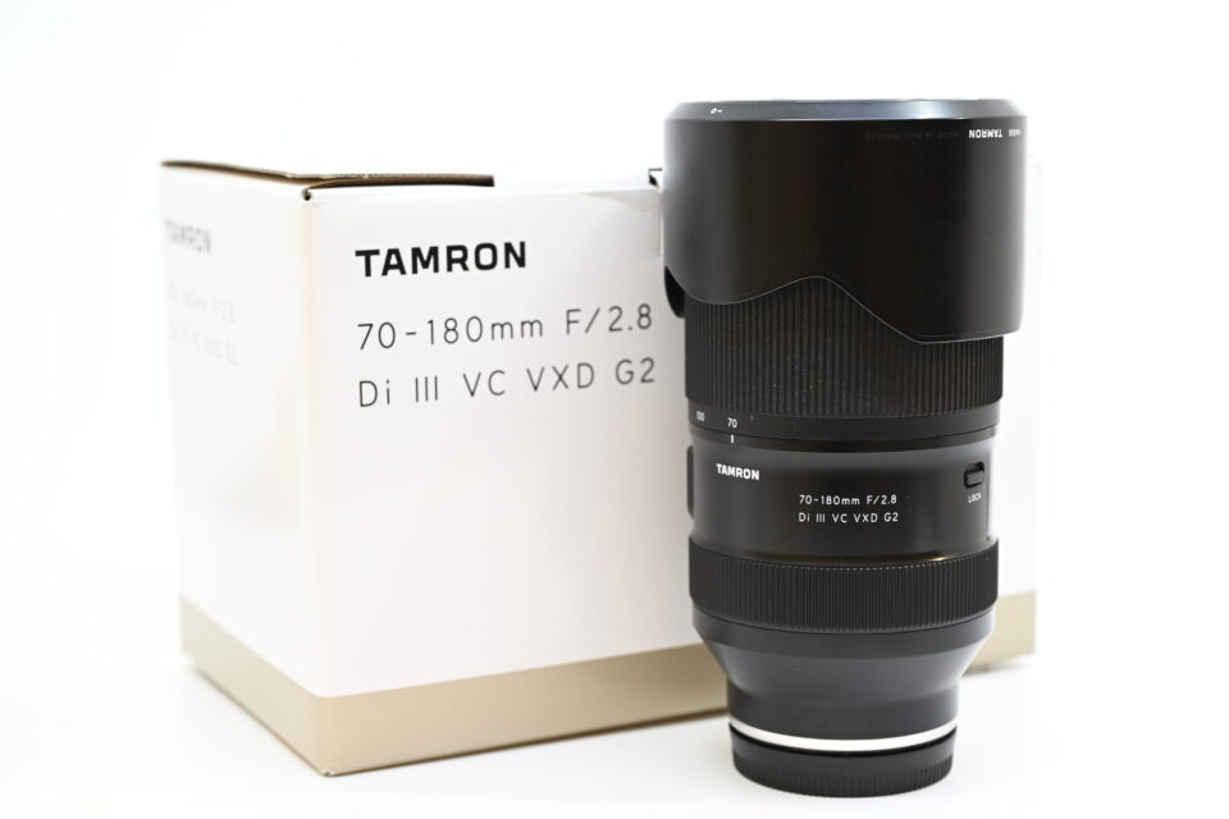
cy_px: 418
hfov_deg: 31.4
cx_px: 647
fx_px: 2185
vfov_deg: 21.2
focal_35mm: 64
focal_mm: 60
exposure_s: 1/125
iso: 800
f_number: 6.3
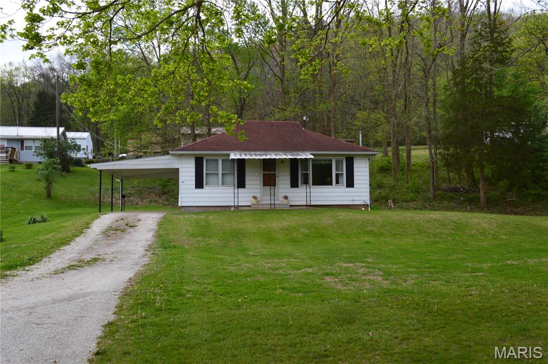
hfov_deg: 53.2
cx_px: 274
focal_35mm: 36
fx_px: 547
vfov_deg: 36.8
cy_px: 182
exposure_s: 1/200
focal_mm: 24
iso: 400
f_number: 10
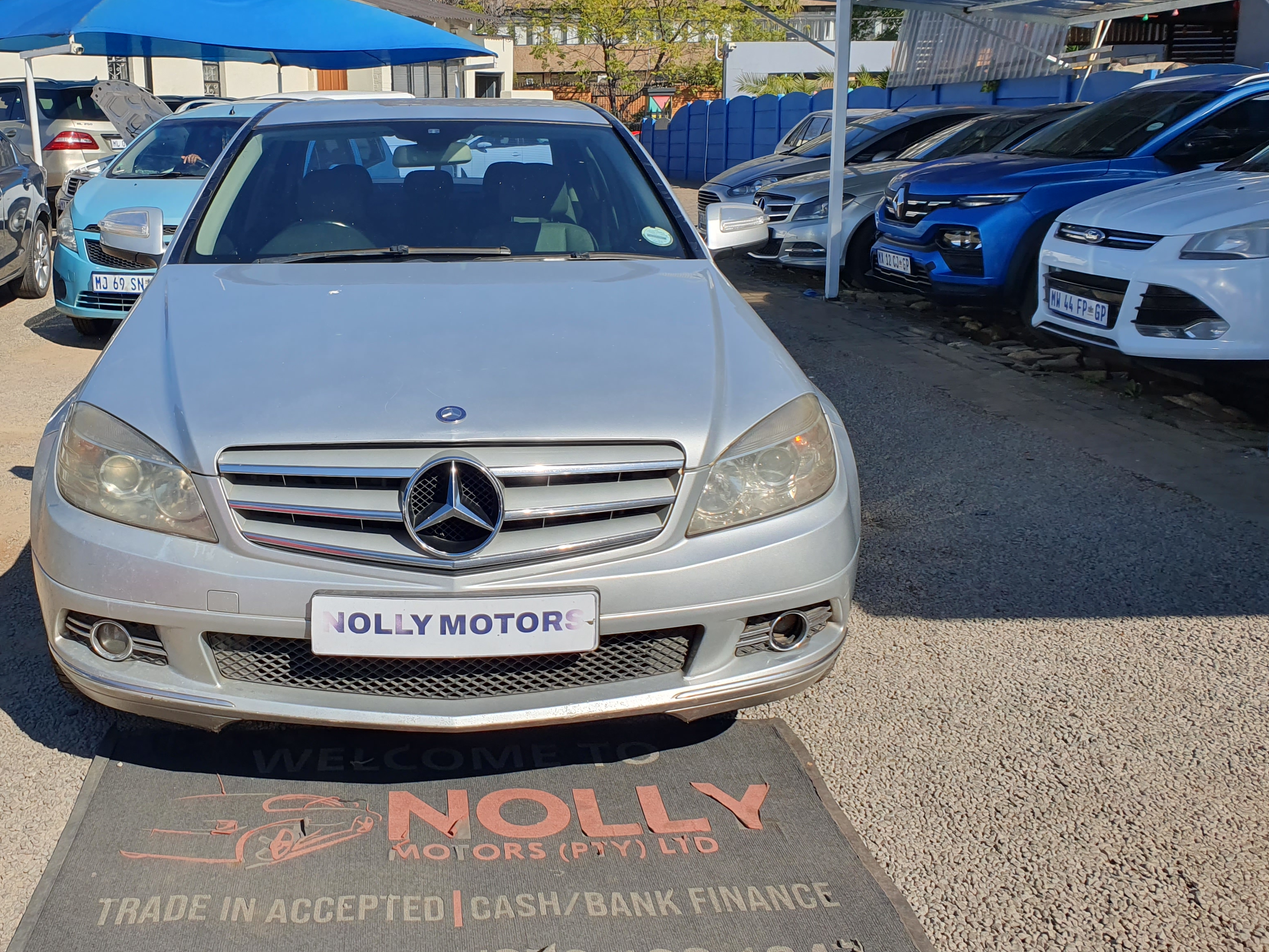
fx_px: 1246
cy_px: 381
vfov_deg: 41.6
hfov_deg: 53.4
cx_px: 486
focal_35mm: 34
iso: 50
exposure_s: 1/1556
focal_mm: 4.32
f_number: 2.4
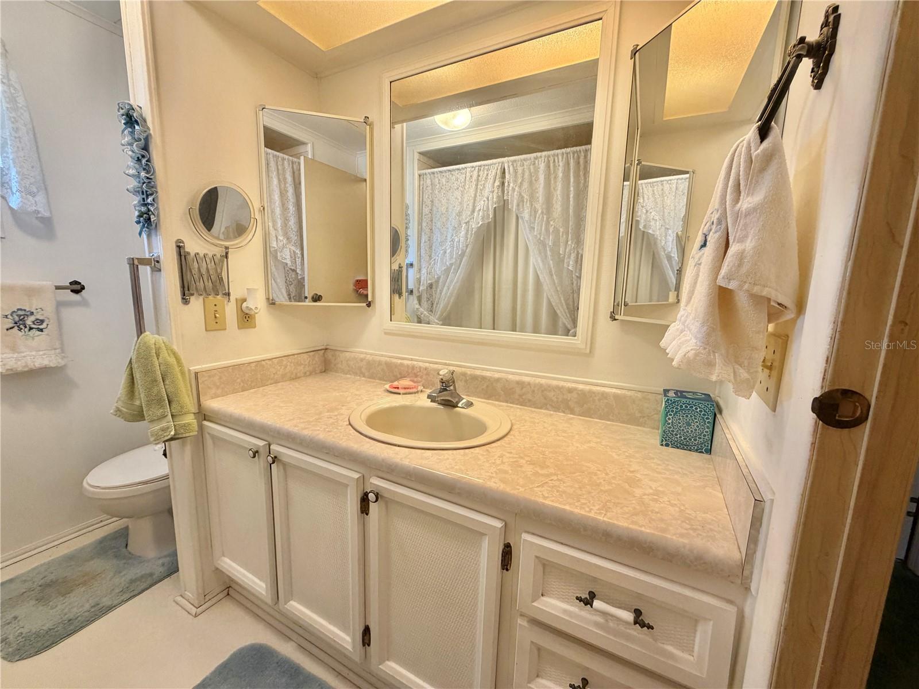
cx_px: 460
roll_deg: -1.1
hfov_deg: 102.1
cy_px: 344
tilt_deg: -9.0
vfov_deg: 85.7
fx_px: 372
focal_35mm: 14
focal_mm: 2.22
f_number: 2.2
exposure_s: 1/120
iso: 200
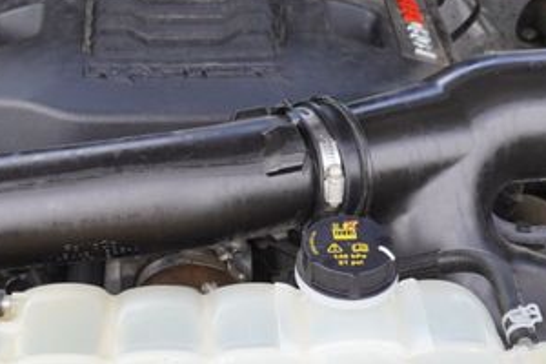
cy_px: 44
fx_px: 1244
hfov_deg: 24.8
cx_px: 251
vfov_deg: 16.5
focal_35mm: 82
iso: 100
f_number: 4.5
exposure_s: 1/100
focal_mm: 16
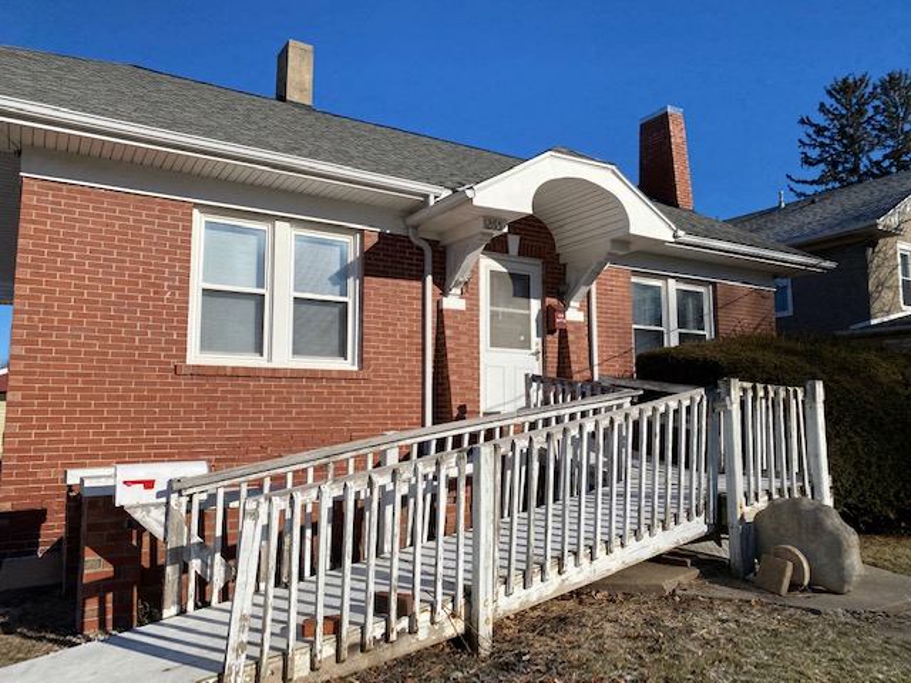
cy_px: 342
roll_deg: -0.1
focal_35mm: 26
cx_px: 456
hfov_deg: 67.3
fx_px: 684
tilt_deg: +6.0
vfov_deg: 53.1
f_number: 1.8
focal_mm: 4.25
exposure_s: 1/5495
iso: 32
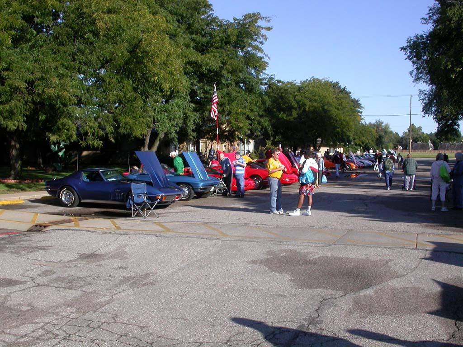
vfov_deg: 37.7
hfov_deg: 49.0
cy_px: 174
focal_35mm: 38
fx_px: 508
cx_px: 232
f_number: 6.7
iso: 100
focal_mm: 7.85
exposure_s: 1/280
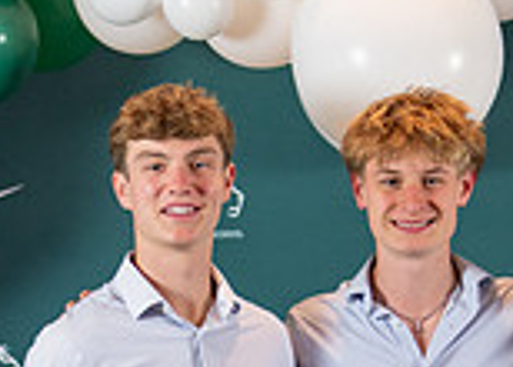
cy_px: 632
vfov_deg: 6.8
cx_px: 372
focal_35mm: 208
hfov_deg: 9.7
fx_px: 3030
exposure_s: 1/400
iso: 500
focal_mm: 50
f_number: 1.2
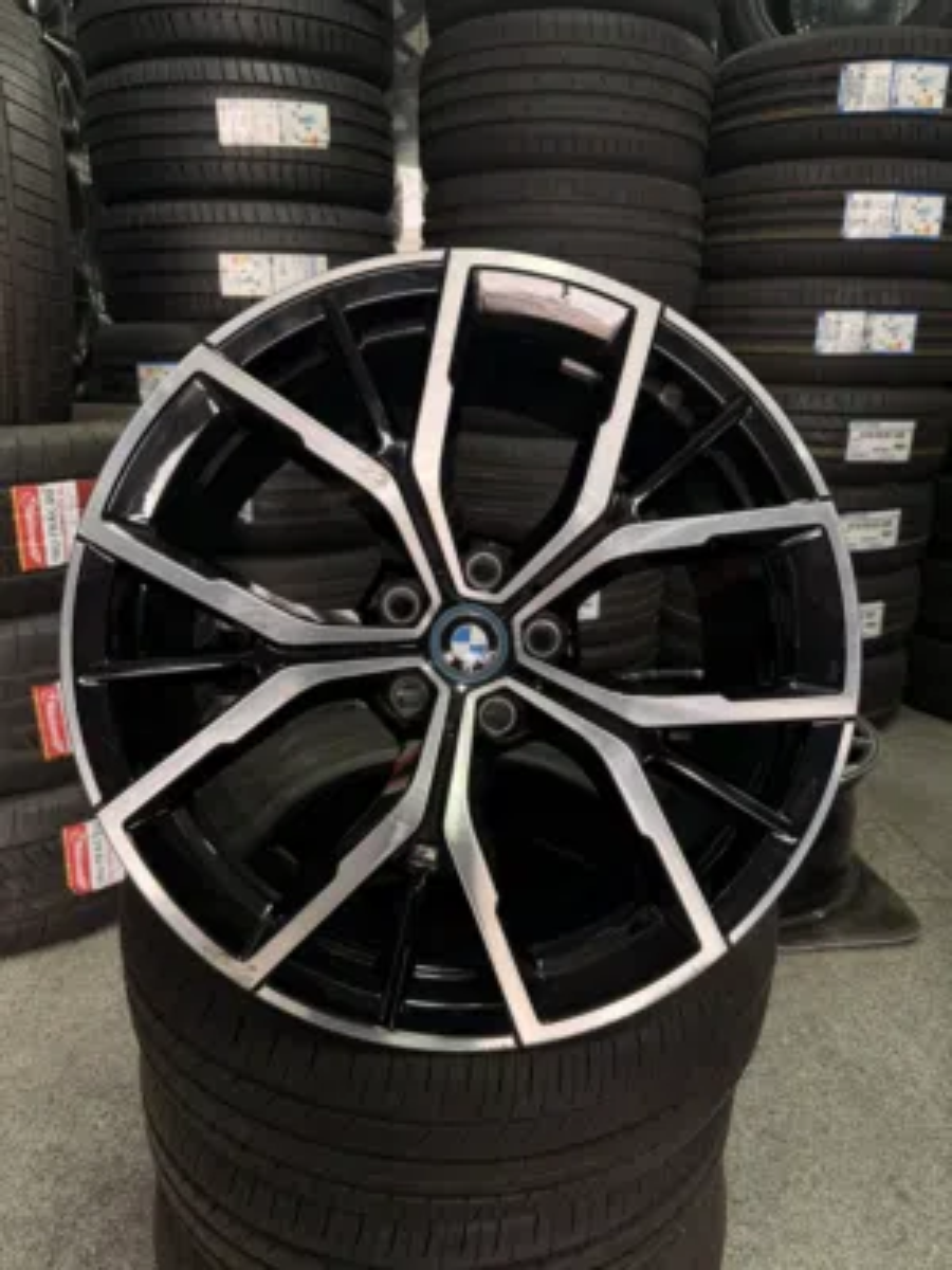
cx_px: 476
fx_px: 880
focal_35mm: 24
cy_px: 635
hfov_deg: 56.8
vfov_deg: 71.6
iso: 80
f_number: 1.78
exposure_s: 1/100
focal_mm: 6.76
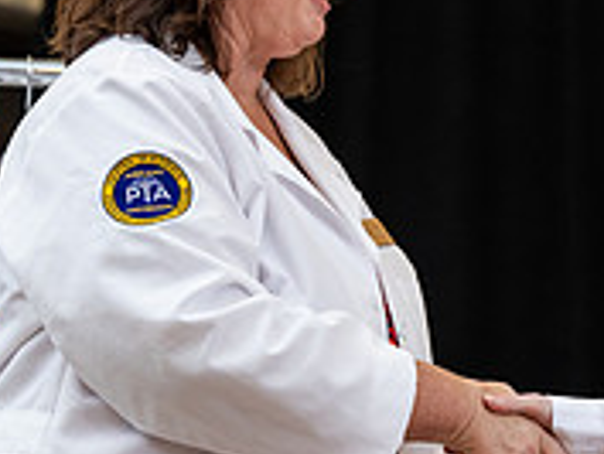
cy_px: 387
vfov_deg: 3.6
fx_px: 7159
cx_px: 614
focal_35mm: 410
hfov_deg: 4.8
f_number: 3.5
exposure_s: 1/200
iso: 1600
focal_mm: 130
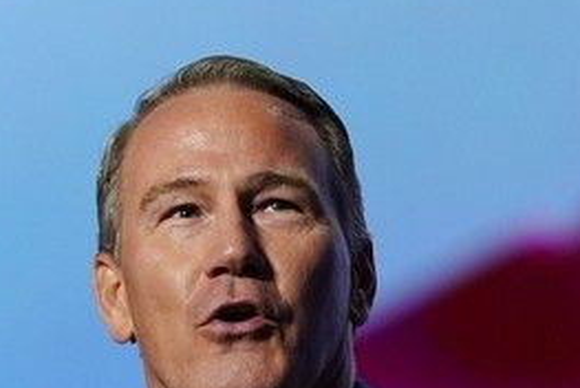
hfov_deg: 2.8
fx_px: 11951
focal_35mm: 741
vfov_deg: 1.9
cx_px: 273
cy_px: 451
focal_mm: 200
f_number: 2.8
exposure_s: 1/500
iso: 2500
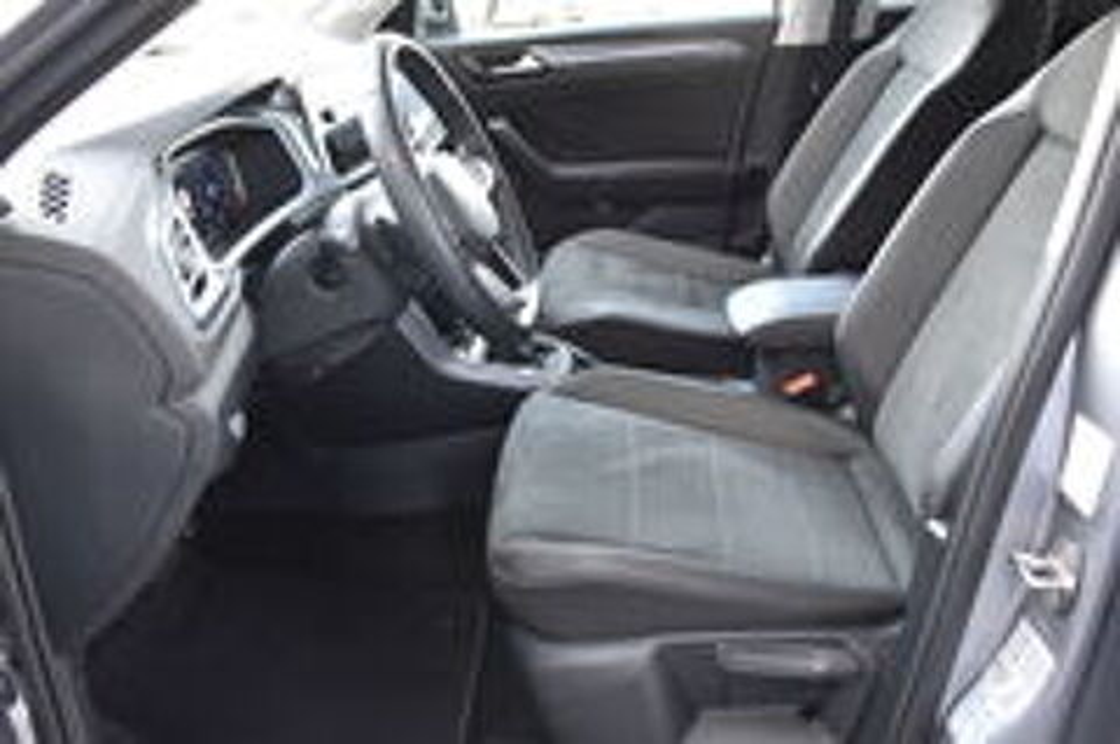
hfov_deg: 62.0
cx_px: 560
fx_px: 932
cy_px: 372
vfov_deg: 43.5
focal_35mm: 30
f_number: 3.5
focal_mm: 20
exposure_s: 1/60
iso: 900
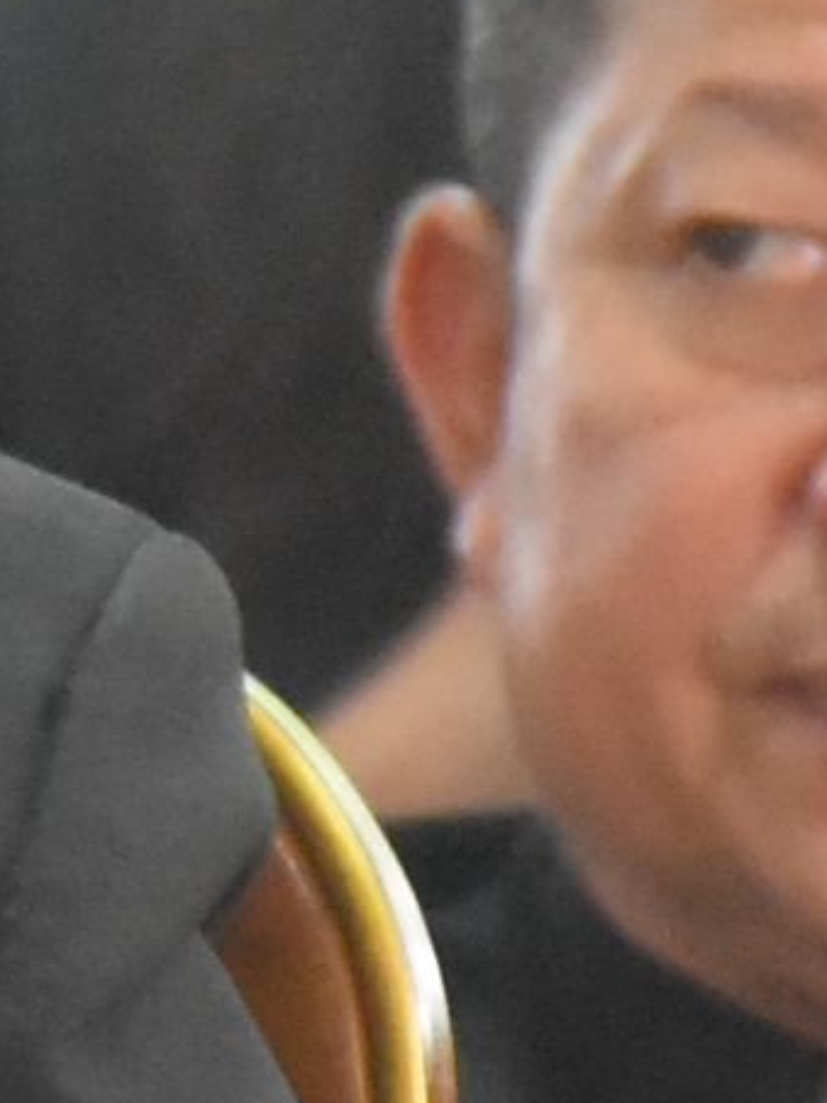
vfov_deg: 1.3
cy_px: 154
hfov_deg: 1.0
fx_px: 48029
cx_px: -1981
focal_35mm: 1508
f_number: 5.6
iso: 3200
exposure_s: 1/25
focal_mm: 105
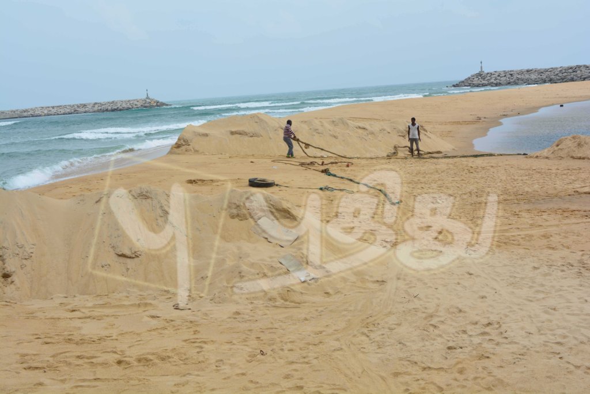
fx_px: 738
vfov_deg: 29.9
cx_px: 295
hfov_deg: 43.6
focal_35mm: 45
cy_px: 197
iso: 100
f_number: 11
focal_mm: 30
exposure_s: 1/125
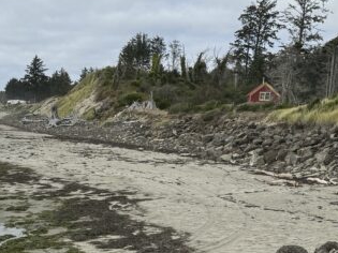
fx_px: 761
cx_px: 153
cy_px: 263
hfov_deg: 25.0
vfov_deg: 18.3
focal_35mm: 78
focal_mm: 6.76
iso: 80
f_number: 1.78
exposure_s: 1/3802
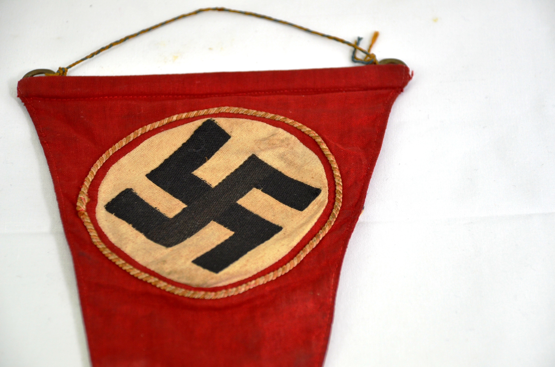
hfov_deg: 17.1
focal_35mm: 120
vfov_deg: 11.4
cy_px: 184
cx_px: 278
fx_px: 1846
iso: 400
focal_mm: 80
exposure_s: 1/320
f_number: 5.6
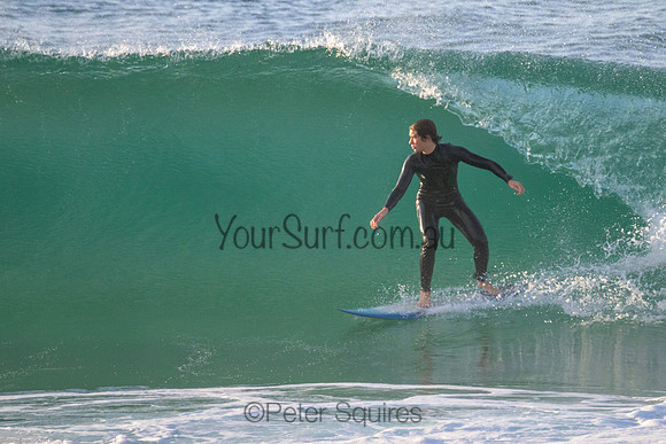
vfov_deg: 1.3
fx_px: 19292
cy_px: 199
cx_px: 371
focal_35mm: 1043
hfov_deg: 2.0
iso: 2800
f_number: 11
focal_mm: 800
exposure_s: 1/1600
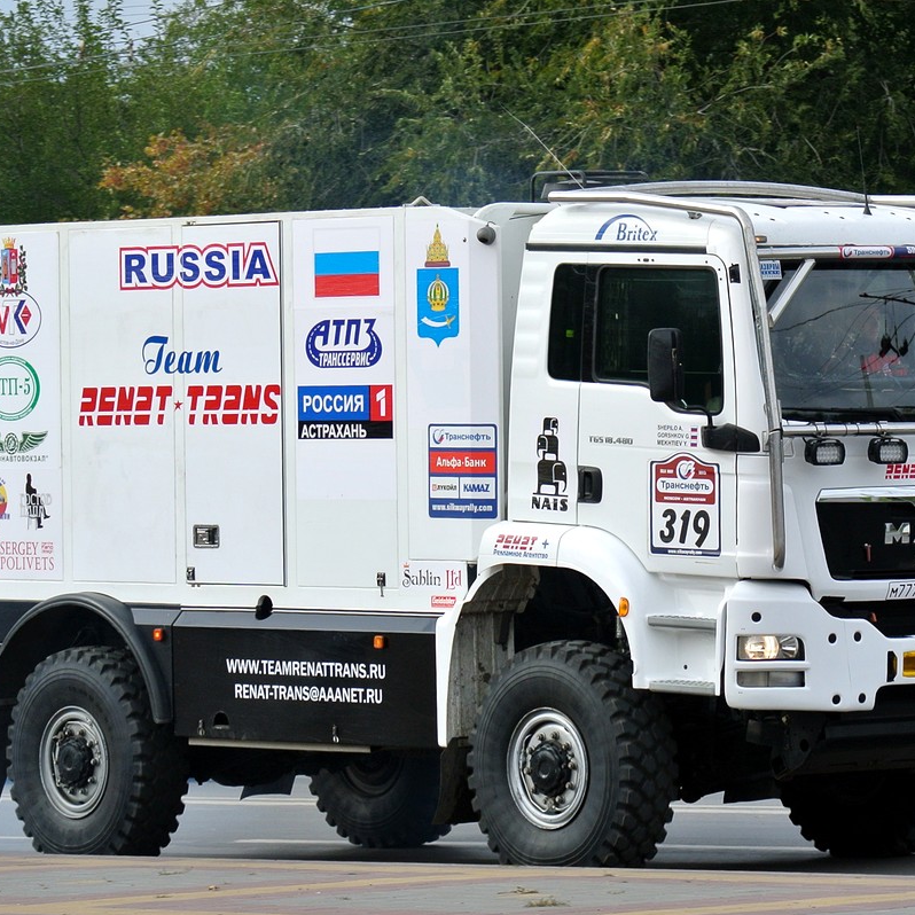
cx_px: 527
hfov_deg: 11.9
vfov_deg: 11.9
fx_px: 4396
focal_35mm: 147
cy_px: 458
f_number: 4.5
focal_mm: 42.7
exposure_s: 1/500
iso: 100
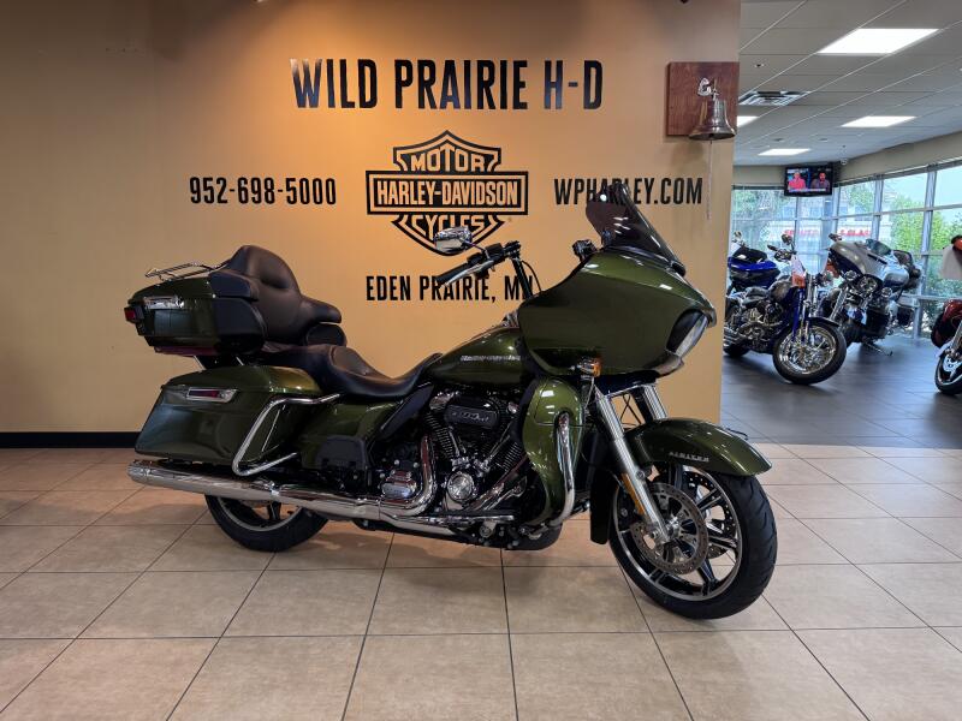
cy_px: 360
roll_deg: +0.7
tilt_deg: -8.6
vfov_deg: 56.8
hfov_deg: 71.6
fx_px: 667
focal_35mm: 24
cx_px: 481
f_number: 1.78
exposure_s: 1/120
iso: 200
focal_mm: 6.76
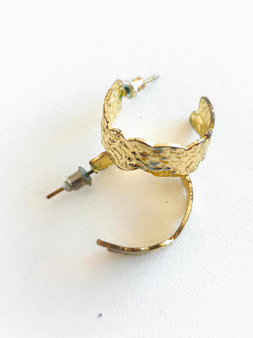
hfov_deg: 35.8
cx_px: 152
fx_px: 390
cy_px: 162
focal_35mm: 40
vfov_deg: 46.8
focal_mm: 6.14
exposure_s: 1/10
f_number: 1.65
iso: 50
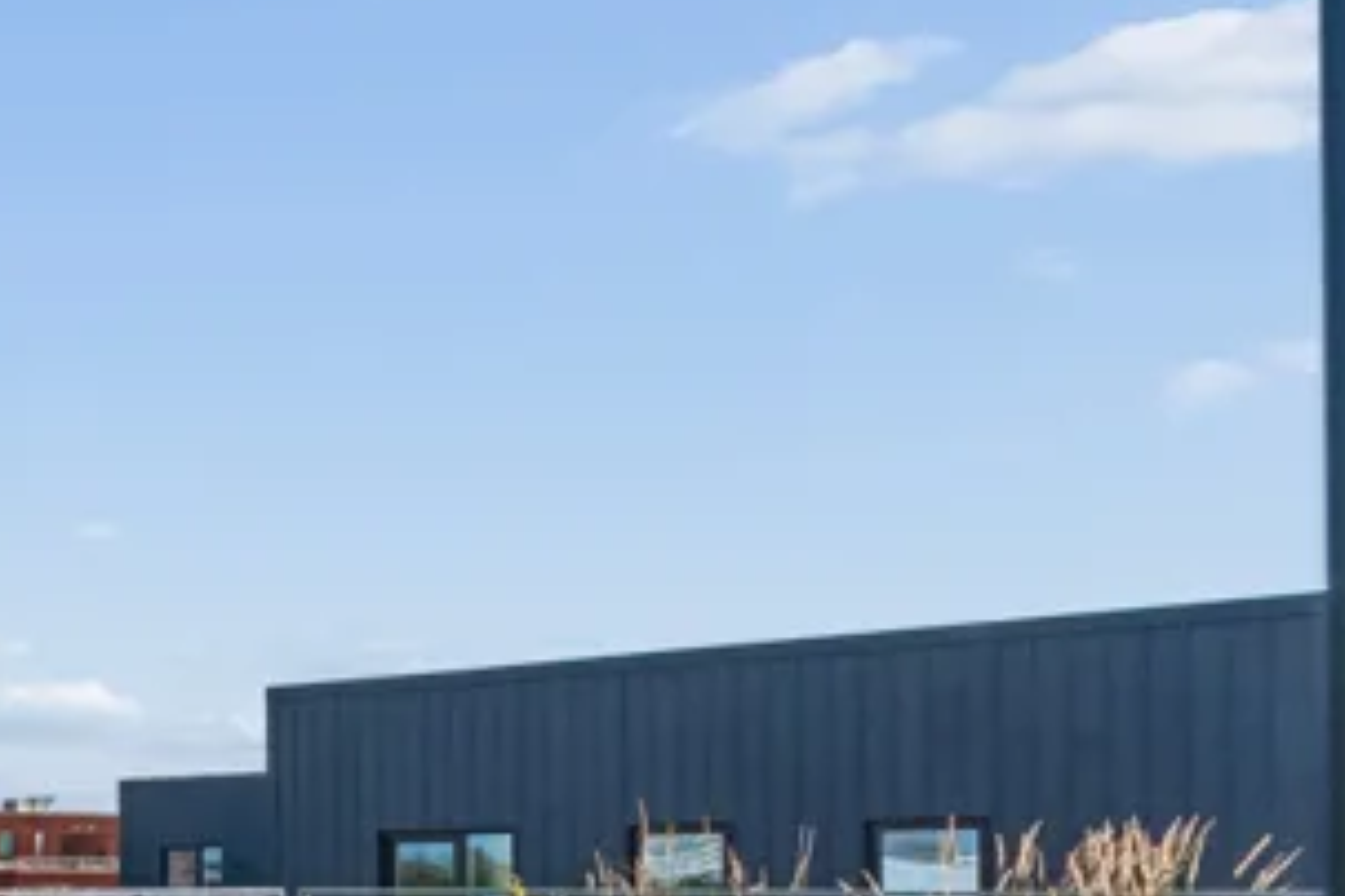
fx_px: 1943
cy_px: 878
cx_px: -910
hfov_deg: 24.2
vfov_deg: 24.9
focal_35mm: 52
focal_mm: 10
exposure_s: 1/800
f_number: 9
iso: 250
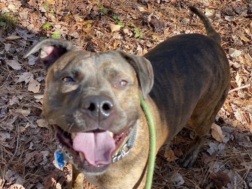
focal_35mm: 52
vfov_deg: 28.0
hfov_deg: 36.8
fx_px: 379
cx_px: 126
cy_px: 94
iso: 20
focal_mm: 6
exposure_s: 1/122
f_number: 2
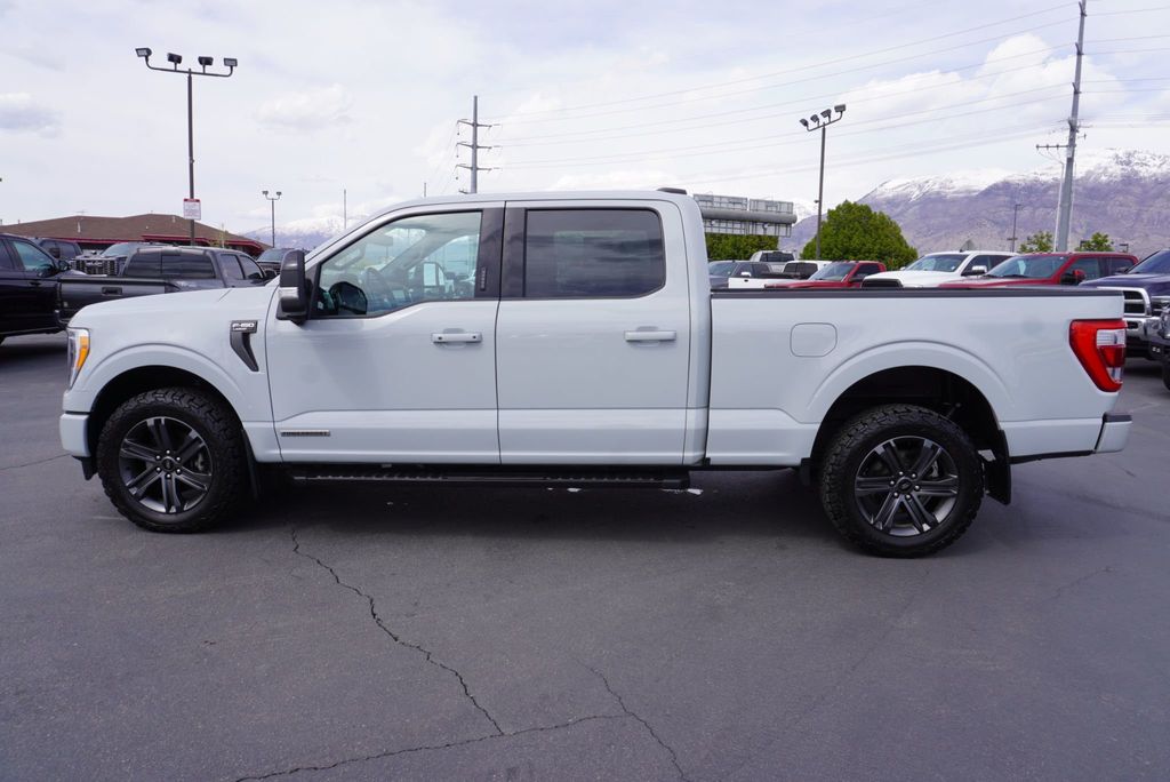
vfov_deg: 53.2
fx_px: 780
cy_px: 391
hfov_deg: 73.7
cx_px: 585
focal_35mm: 24
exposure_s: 1/160
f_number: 10
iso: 100
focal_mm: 16
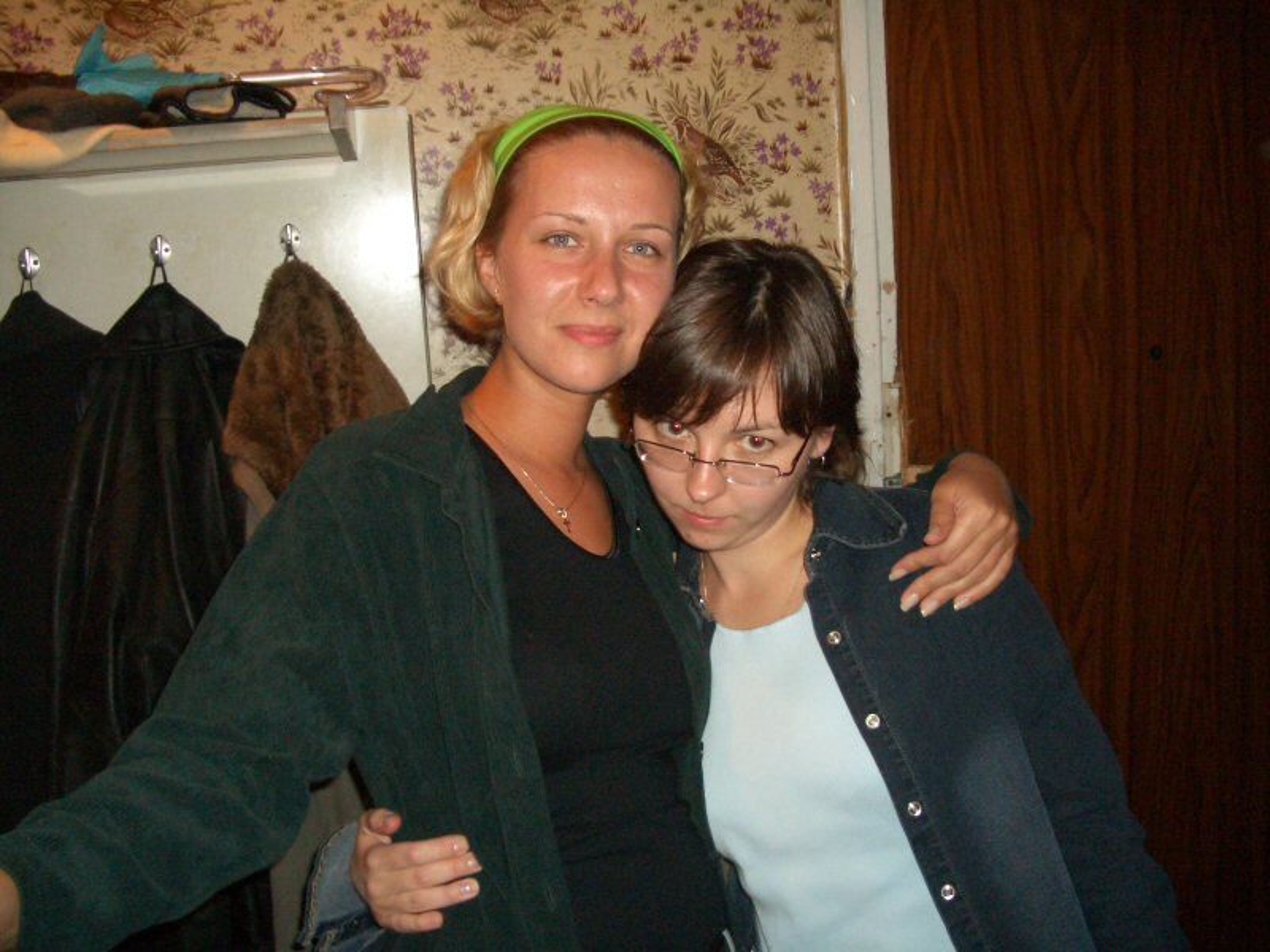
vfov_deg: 40.7
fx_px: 1284
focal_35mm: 35
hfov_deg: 52.6
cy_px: 476
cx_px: 635
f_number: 2.6
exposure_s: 1/60
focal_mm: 5.8
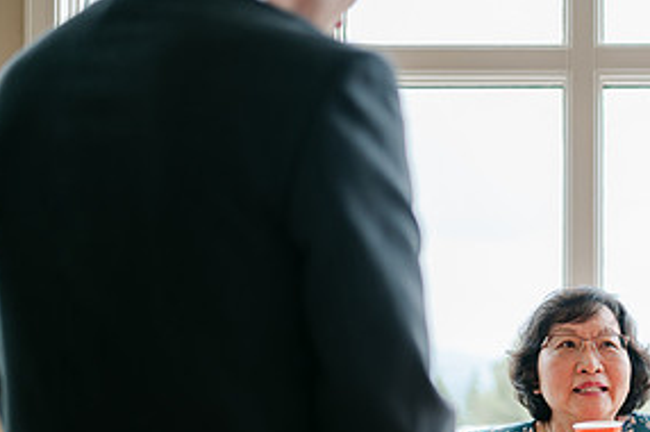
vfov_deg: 18.9
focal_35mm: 71
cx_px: 607
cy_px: 377
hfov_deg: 27.3
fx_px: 1280
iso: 100
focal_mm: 35
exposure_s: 1/1000
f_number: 1.4
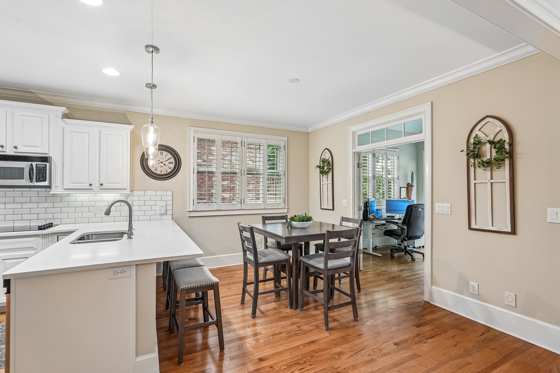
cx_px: 280
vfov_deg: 73.7
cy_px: 186
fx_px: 249
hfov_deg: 96.7
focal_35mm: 16
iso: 800
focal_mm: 16
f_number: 8
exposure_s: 1/13
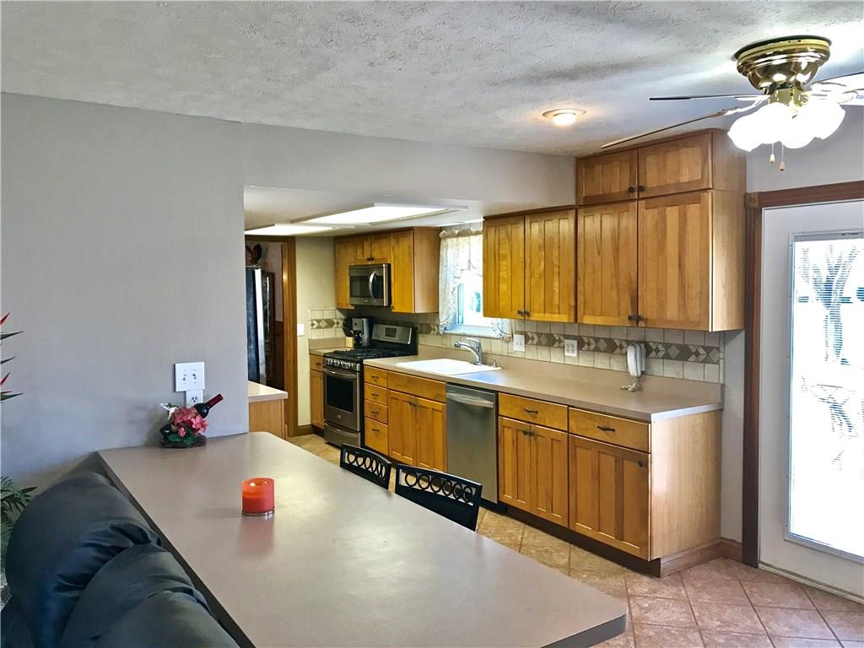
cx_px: 432
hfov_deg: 63.4
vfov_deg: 49.7
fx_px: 699
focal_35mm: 28
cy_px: 324
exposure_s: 1/30
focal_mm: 3.99
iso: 25
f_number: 1.8
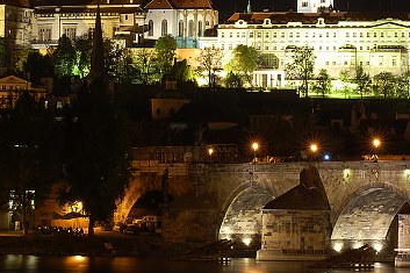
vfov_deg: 6.6
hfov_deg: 9.9
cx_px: 181
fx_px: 2368
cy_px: 49
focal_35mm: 208
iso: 200
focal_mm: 70
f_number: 14
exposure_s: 20
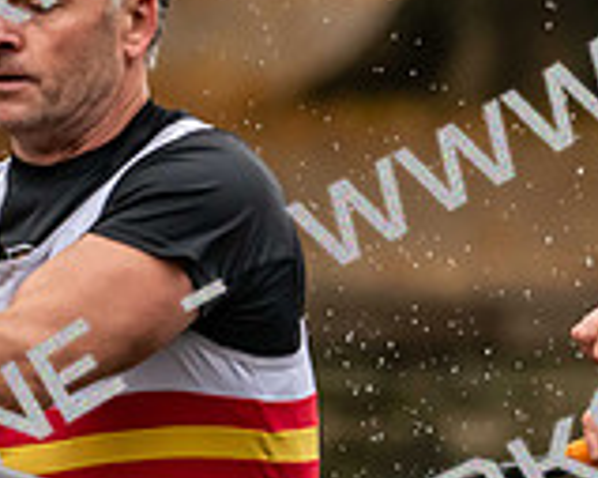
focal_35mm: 1369
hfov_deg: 1.4
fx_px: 24214
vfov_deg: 1.1
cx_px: 752
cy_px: 277
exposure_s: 1/2500
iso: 2800
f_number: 4.5
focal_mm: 400
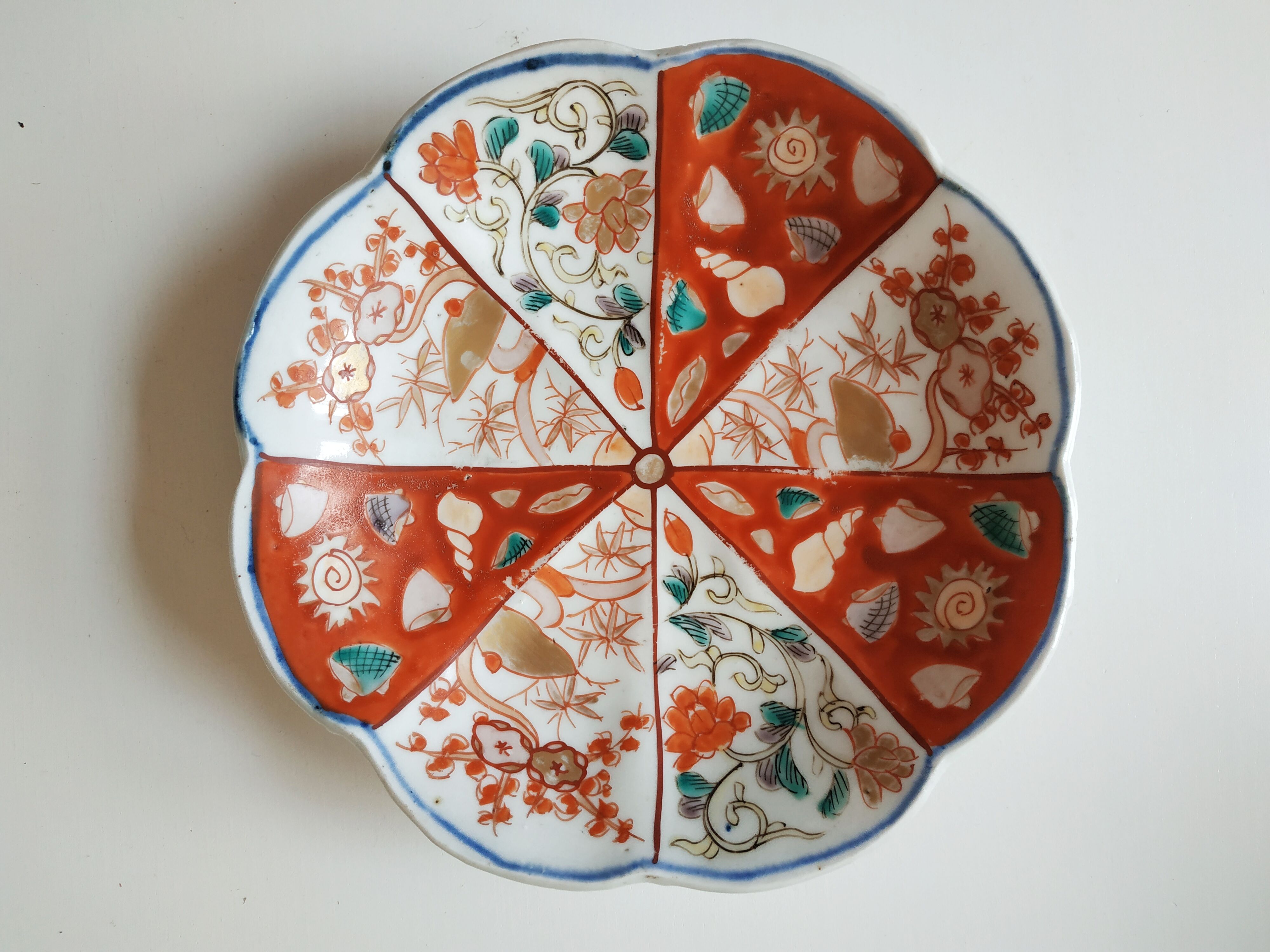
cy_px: 476
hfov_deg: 71.6
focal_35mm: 24
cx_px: 635
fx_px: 881
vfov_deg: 56.8
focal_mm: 3.94
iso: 200
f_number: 1.9
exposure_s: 1/25
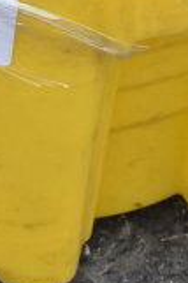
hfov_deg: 5.9
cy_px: -451
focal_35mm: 231
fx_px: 1812
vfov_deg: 8.1
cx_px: 162
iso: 200
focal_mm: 27
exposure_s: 1/160
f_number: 6.3
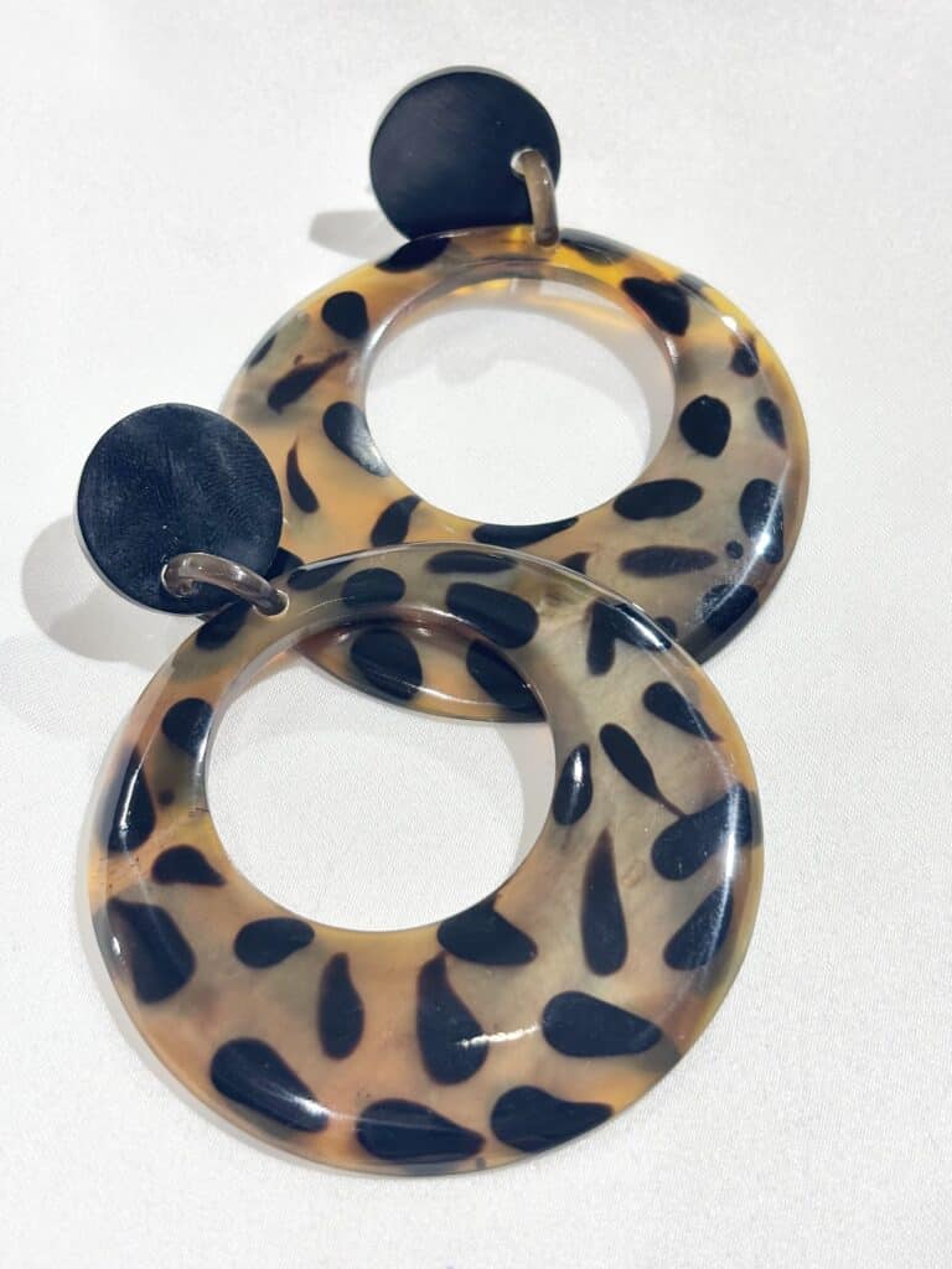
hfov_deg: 28.0
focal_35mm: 52
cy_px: 634
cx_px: 476
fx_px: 1907
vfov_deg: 36.8
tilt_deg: -50.1
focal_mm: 5.96
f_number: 1.6
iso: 25
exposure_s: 1/100
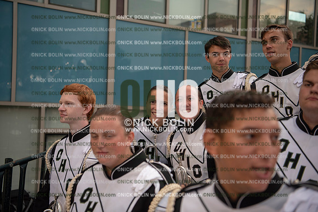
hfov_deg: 42.7
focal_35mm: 46
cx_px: 159
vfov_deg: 29.3
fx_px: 406
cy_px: 106
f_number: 3.2
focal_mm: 46
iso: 800
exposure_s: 1/125
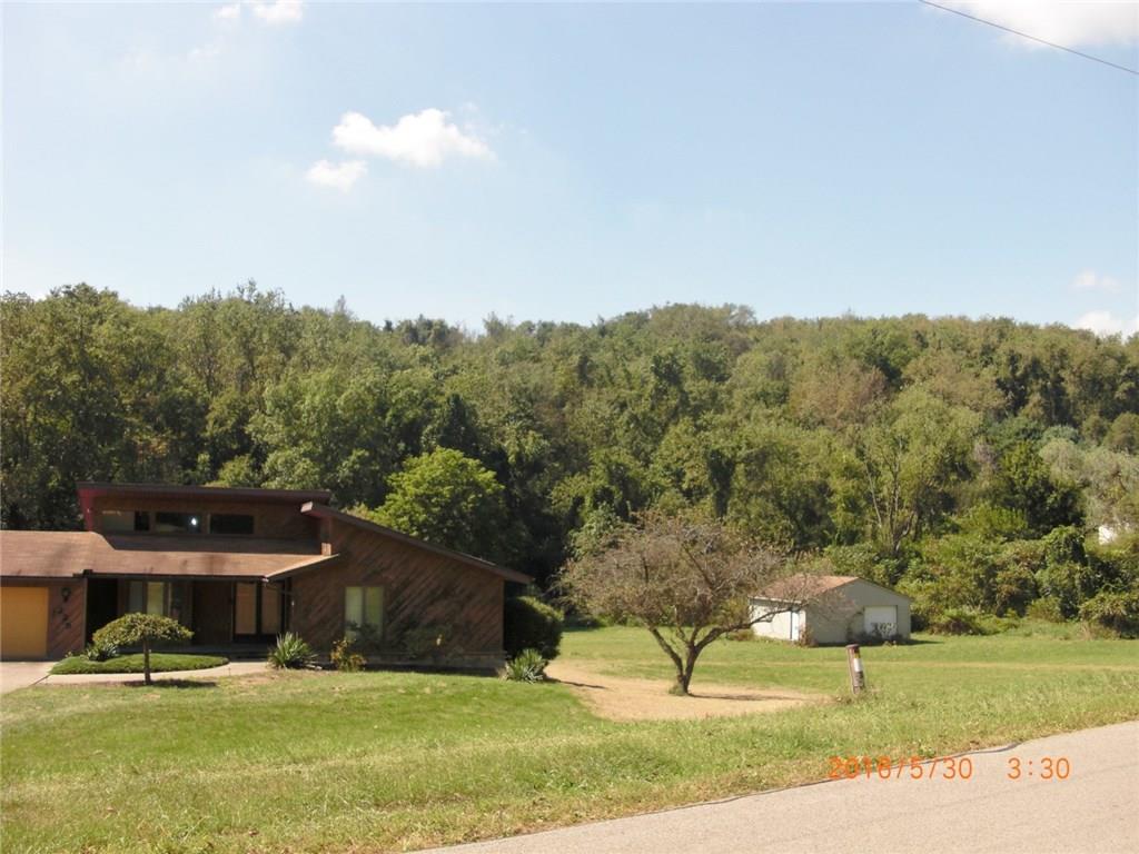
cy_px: 427
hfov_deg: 51.4
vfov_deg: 39.7
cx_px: 570
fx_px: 1185
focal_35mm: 36
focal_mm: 6.3
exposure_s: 1/800
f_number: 2.8
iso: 50
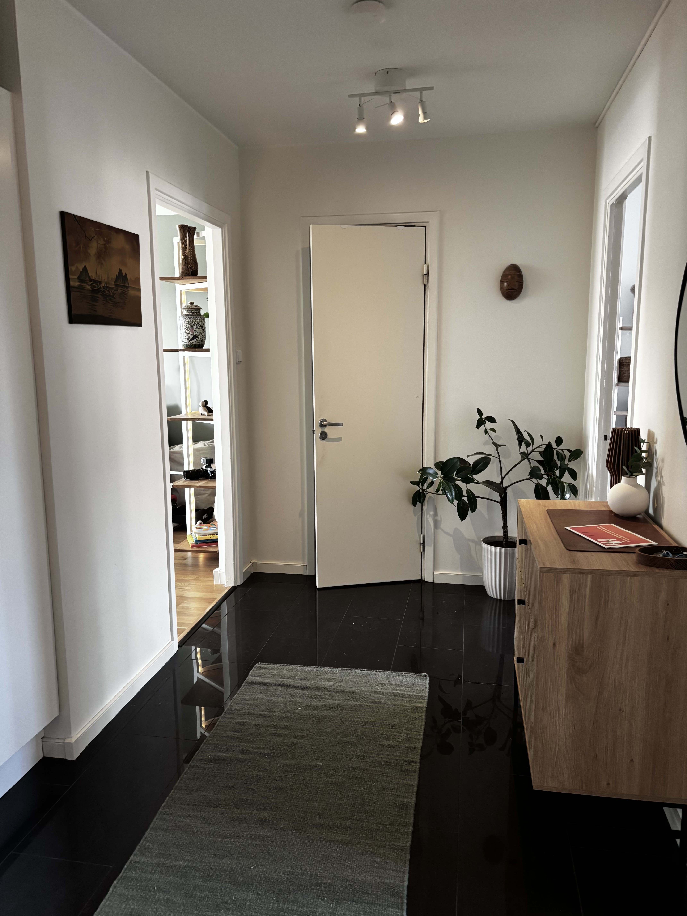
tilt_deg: -8.6
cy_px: 458
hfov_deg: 53.1
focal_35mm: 26
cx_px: 344
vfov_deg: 67.3
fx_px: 688
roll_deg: -1.1
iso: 320
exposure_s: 1/60
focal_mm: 5.96
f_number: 1.6
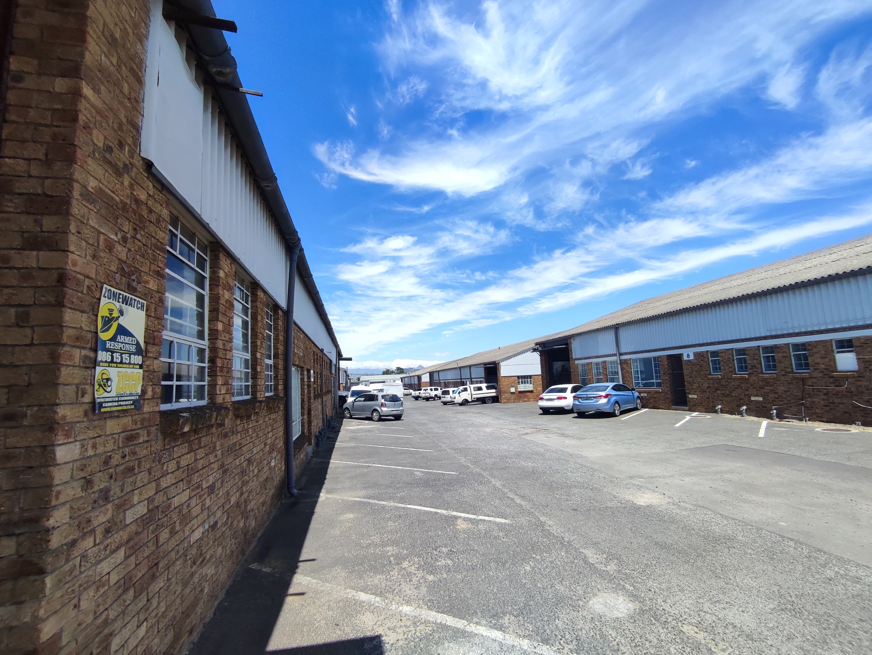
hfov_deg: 94.5
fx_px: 403
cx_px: 436
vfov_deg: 78.2
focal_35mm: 16
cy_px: 328
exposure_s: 1/1106
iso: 50
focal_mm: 1.65
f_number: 2.2
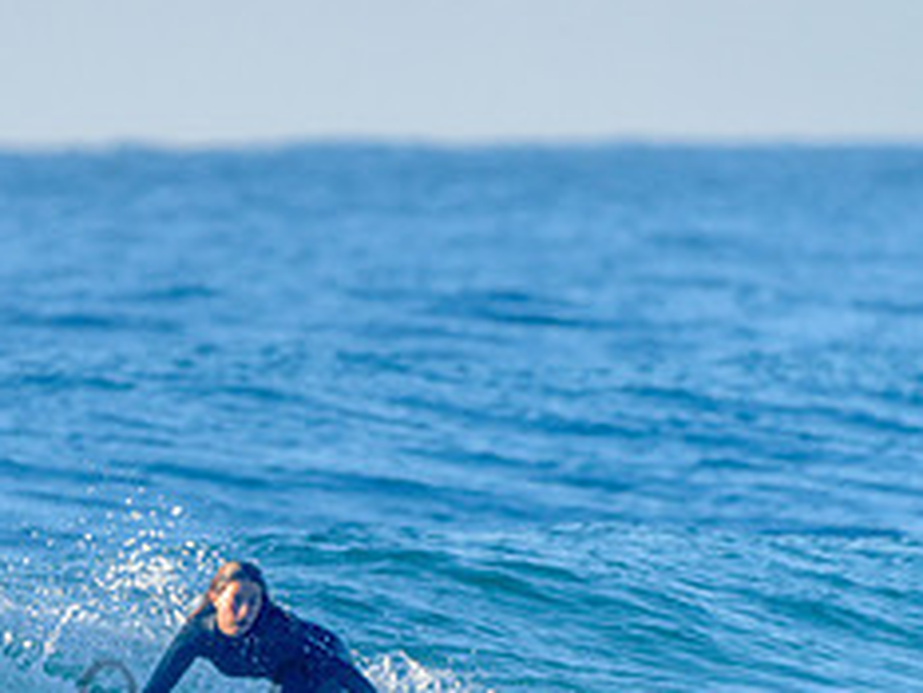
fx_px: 31907
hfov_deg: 1.7
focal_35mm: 1196
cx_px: 250
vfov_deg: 1.2
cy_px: 687
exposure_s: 1/2000
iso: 500
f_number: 5.6
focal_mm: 500
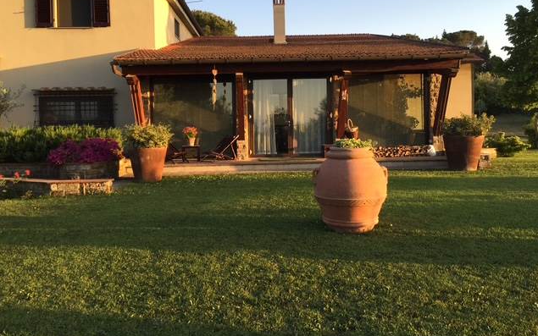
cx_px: 270
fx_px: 455
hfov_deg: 61.2
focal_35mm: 31
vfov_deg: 40.5
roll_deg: +0.9
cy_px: 141
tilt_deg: -1.2
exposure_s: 1/214
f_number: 2.2
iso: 32
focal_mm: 4.15
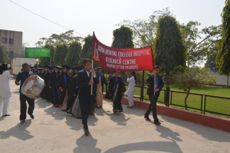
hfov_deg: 55.1
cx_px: 115
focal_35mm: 34
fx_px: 220
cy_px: 76
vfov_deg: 38.4
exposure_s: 1/200
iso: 100
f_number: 10
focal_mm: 23
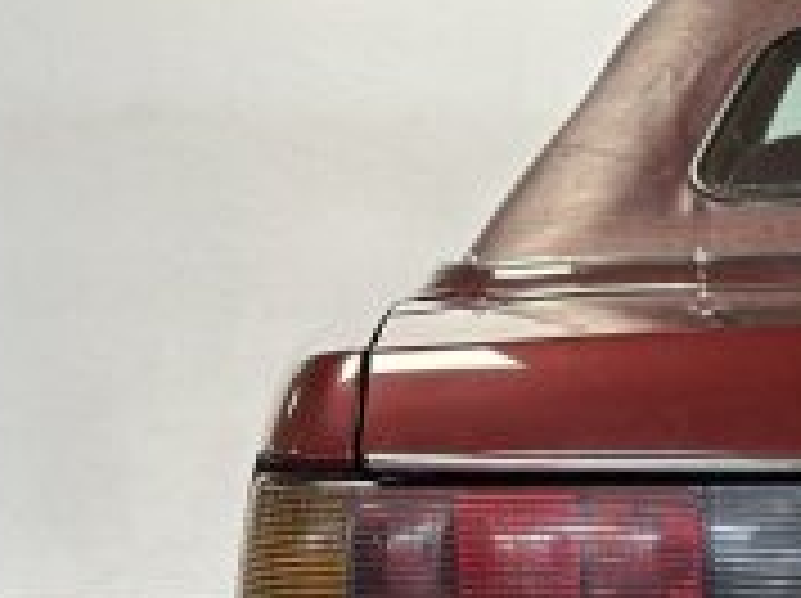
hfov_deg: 11.0
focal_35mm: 173
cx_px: 1228
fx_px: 3998
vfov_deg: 8.5
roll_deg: +0.6
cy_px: 715
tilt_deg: -9.4
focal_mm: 6.86
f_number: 1.78
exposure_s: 1/95
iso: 125
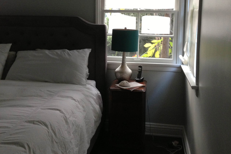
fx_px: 295
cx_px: 116
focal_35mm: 46
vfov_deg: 29.0
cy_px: 45
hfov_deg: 42.7
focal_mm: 4.13
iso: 200
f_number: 2.4
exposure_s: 1/20
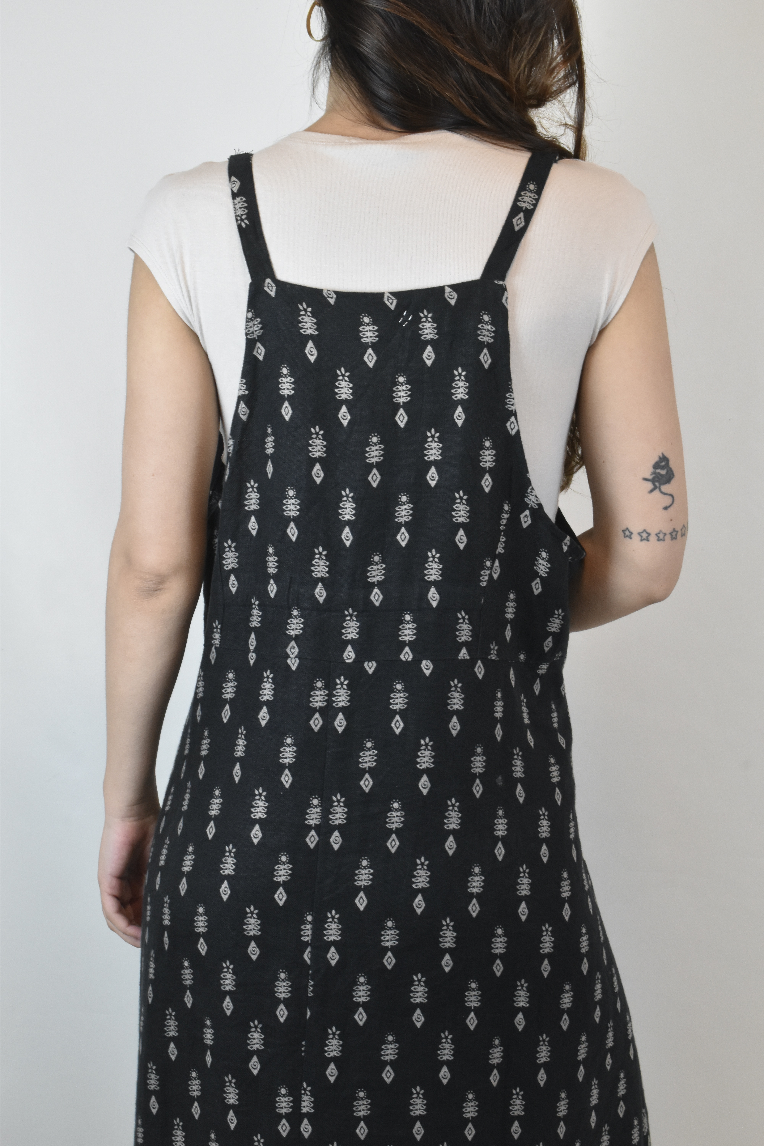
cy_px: 573
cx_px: 382
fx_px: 2005
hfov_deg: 21.6
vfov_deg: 31.9
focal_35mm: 63
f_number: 16
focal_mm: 42
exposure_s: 1/40
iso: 1600
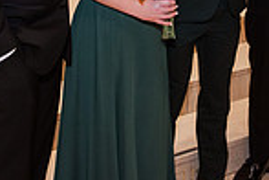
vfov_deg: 16.3
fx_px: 530
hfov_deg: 28.3
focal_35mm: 71
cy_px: -137
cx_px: 172
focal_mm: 18
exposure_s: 1/160
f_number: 4.5
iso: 500
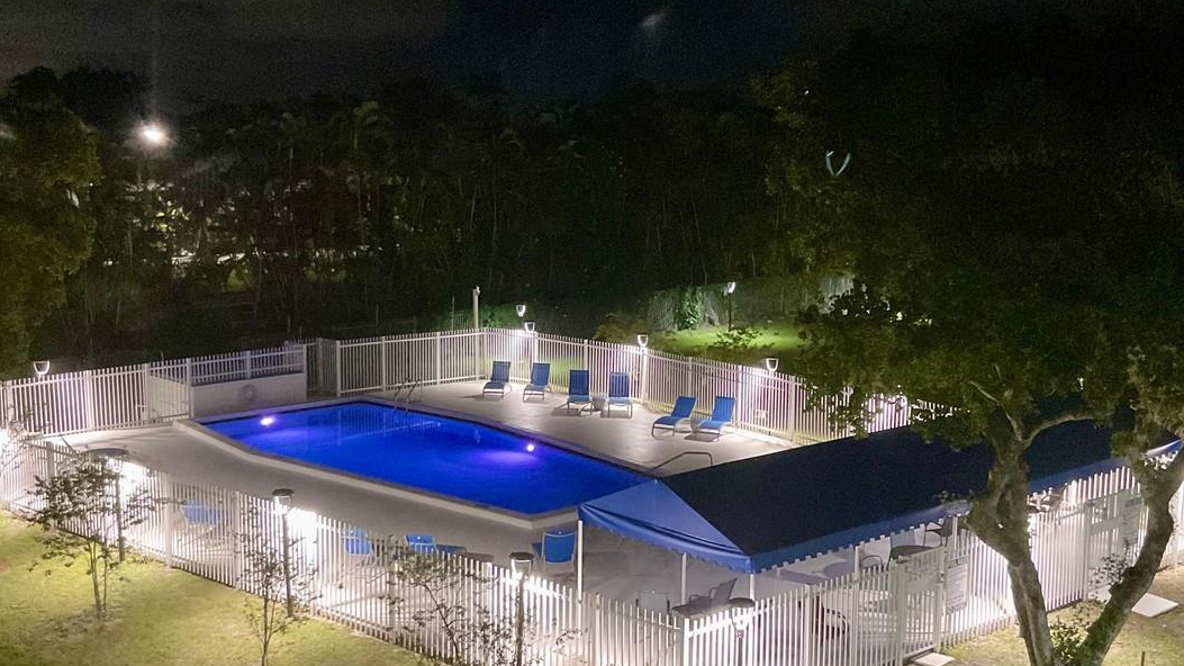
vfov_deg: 24.9
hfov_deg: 42.9
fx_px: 1507
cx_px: 537
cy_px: 346
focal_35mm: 48
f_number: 1.8
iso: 500
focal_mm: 3
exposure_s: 1/30
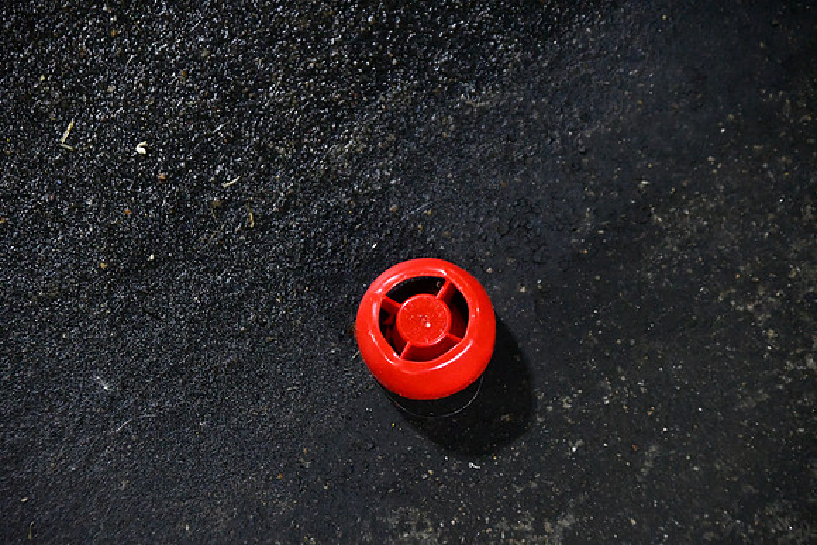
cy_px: 272
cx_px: 408
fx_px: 7831
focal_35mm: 345
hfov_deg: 6.0
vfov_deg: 4.0
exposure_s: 1/30
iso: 12800
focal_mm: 230
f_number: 6.3
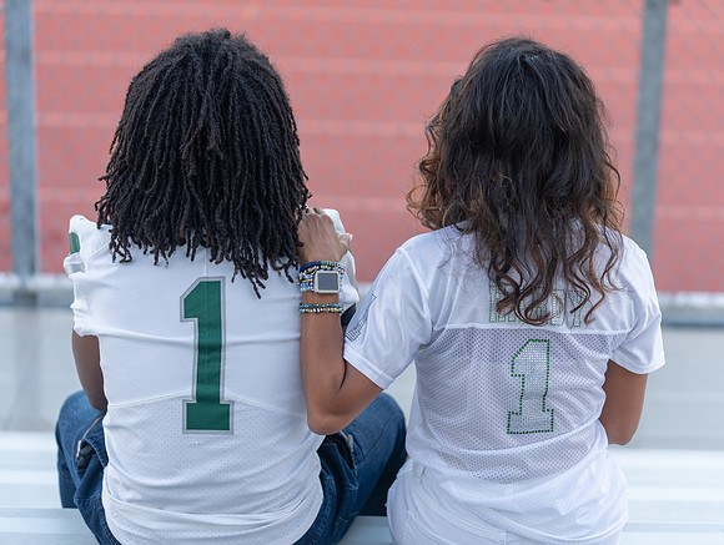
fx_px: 2271
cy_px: 272
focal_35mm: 108
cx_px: 409
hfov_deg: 18.1
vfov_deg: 13.7
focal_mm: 100
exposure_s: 1/320
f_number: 2.8
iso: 640
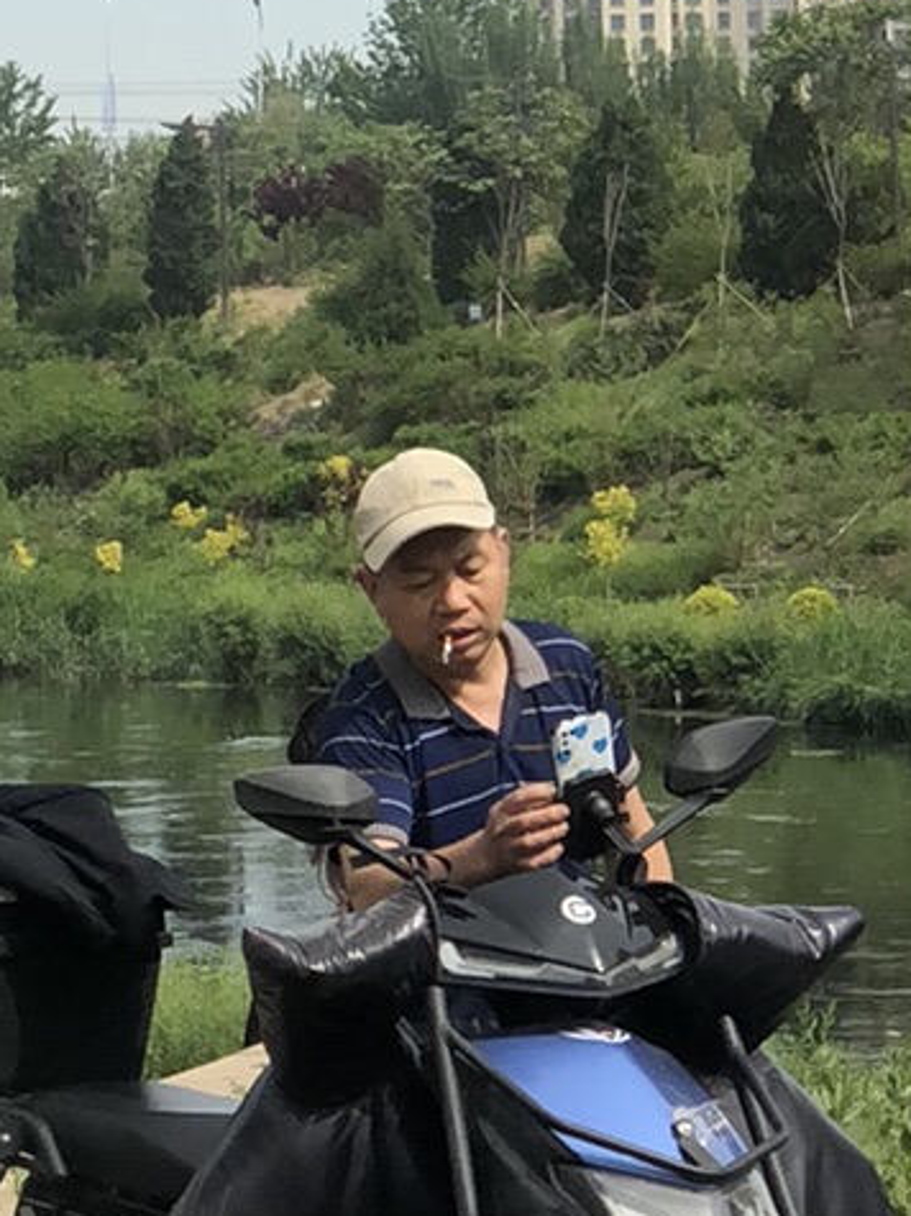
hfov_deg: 6.7
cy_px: 228
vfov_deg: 9.0
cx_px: -294
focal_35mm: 219
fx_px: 7688
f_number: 2.4
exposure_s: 1/1297
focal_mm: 6
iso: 16
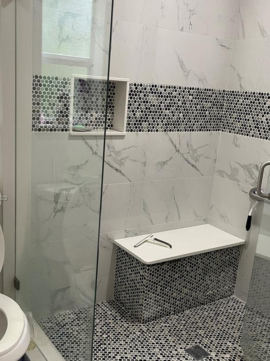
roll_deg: -4.0
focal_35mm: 39
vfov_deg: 47.8
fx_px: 406
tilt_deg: -14.9
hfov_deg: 36.8
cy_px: 199
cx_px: 127
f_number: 1.6
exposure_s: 1/60
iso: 100
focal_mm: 5.1
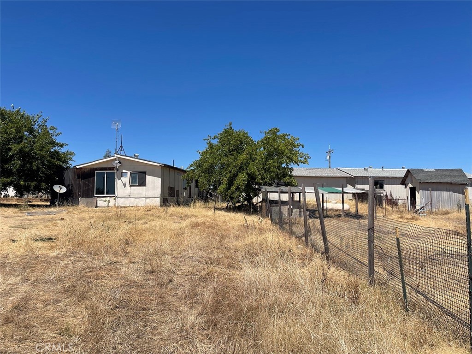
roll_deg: +0.9
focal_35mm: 25
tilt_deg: +5.5
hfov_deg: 69.4
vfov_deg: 54.9
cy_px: 177
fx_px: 341
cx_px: 236
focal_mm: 5.1
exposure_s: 1/4525
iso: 32
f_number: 1.6
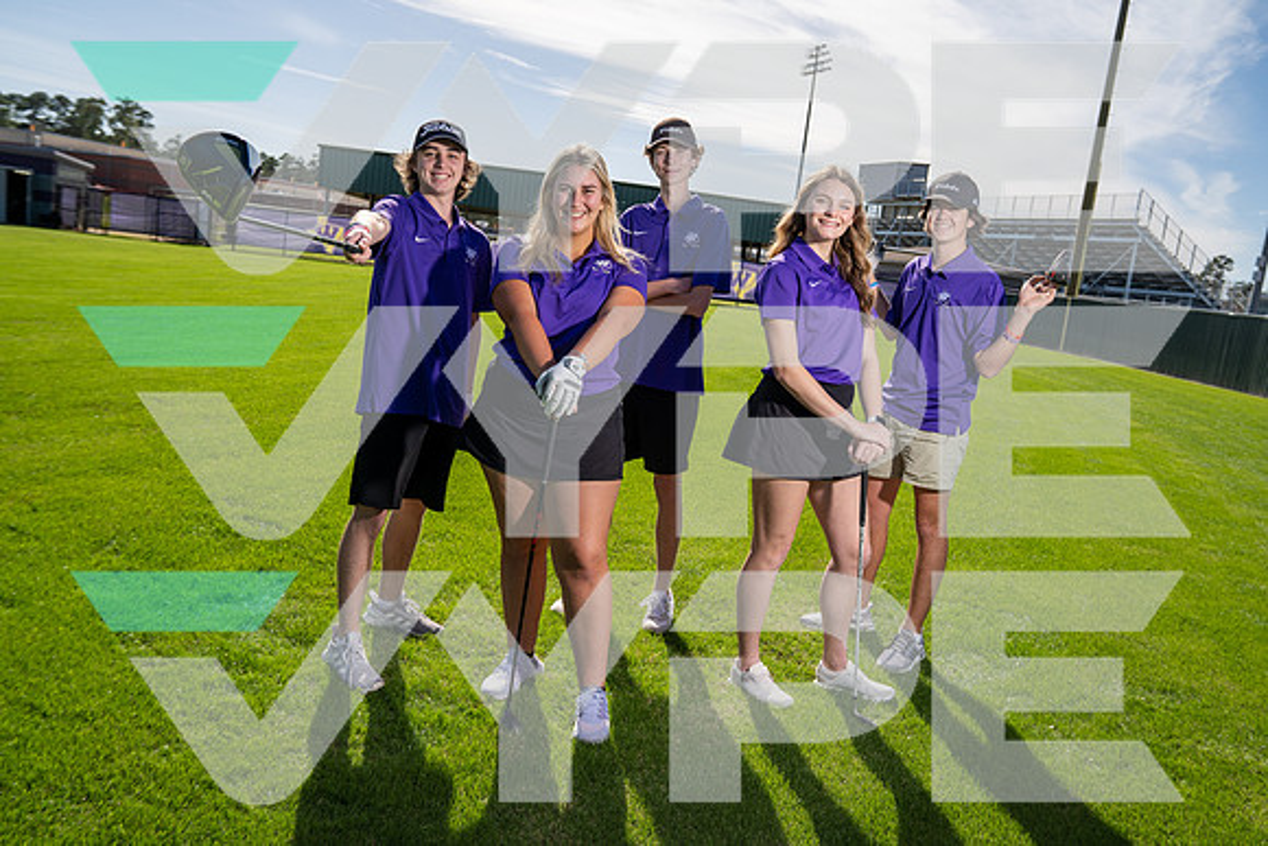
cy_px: 423
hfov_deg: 65.5
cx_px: 634
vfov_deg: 46.4
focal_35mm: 28
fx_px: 986
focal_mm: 28
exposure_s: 1/640
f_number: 4.5
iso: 100
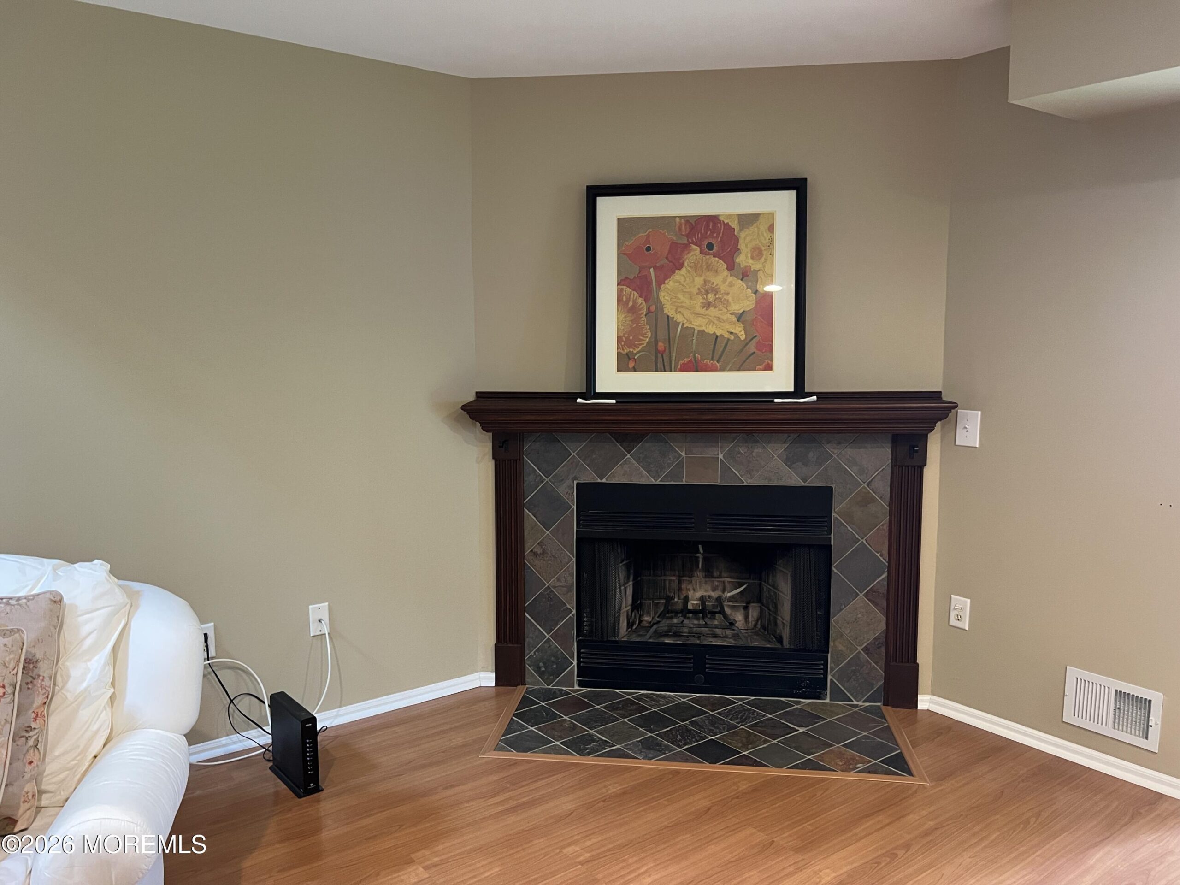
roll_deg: +0.6
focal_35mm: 26
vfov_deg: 53.1
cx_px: 590
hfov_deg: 67.3
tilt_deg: -7.1
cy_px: 442
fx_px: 886
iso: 320
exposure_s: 1/60
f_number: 1.5
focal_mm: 5.7
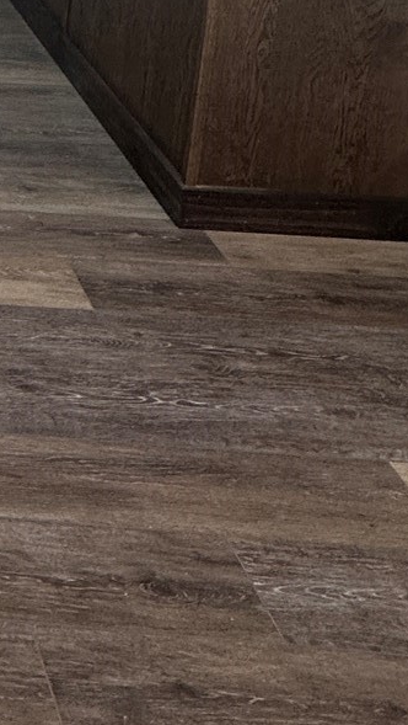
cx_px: -381
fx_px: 1018
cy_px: -190
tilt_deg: -10.9
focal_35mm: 53
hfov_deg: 17.3
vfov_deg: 31.4
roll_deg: +0.9
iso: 80
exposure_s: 1/120
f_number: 2.2
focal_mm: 2.22
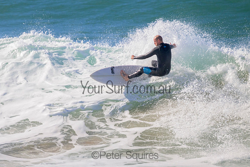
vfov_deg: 1.5
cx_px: 79
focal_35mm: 890
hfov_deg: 2.3
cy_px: 68
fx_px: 6181
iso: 800
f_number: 11
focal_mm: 650
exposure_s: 1/2000
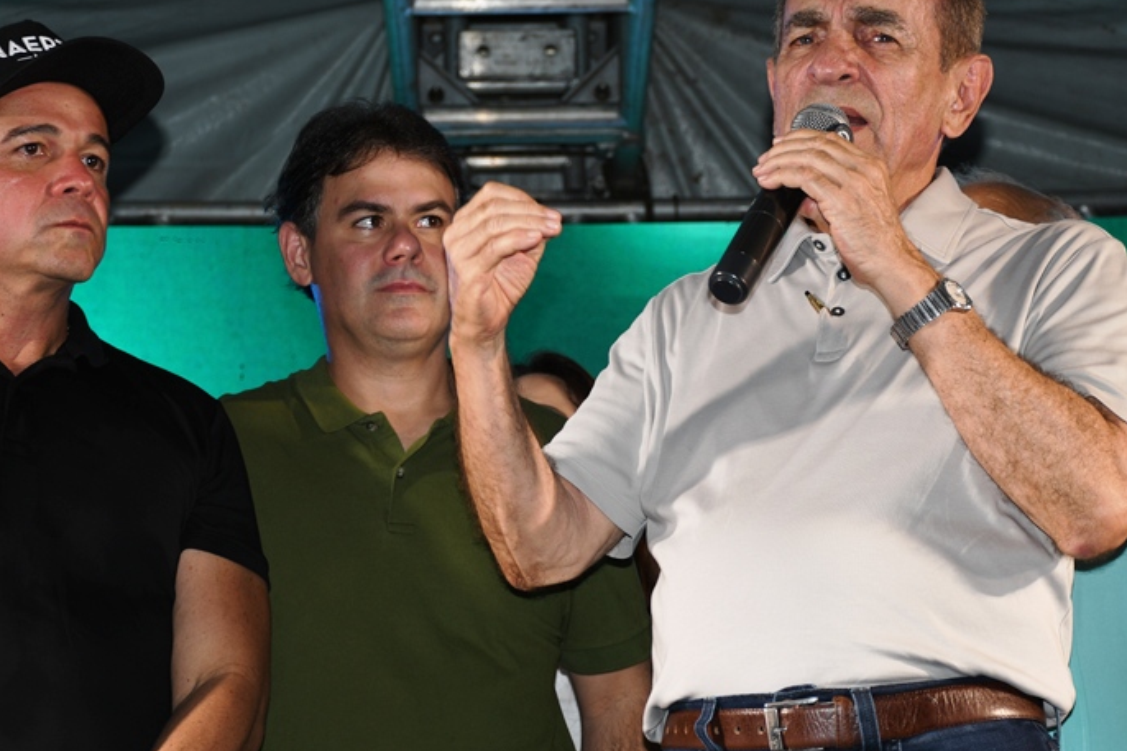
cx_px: 524
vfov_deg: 12.2
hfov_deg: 18.3
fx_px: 3505
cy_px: 425
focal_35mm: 112
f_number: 4.8
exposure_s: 1/60
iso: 100
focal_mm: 50
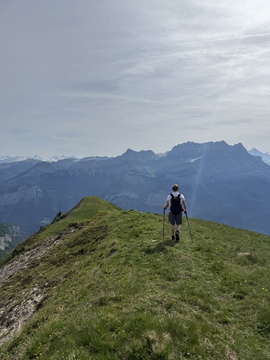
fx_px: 250
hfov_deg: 56.8
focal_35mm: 24
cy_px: 180
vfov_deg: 71.6
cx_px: 135
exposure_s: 1/14286
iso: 64
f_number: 1.78
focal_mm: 6.76
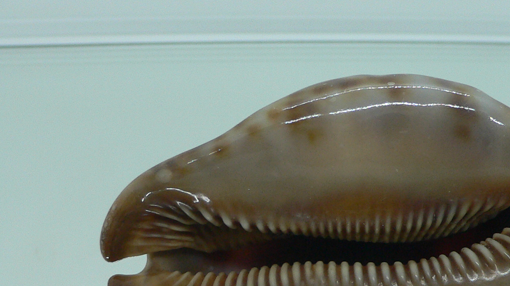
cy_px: 262
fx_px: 838
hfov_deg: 33.4
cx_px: 362
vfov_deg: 19.0
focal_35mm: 62
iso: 150
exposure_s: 1/60
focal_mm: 4.6
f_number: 2.8
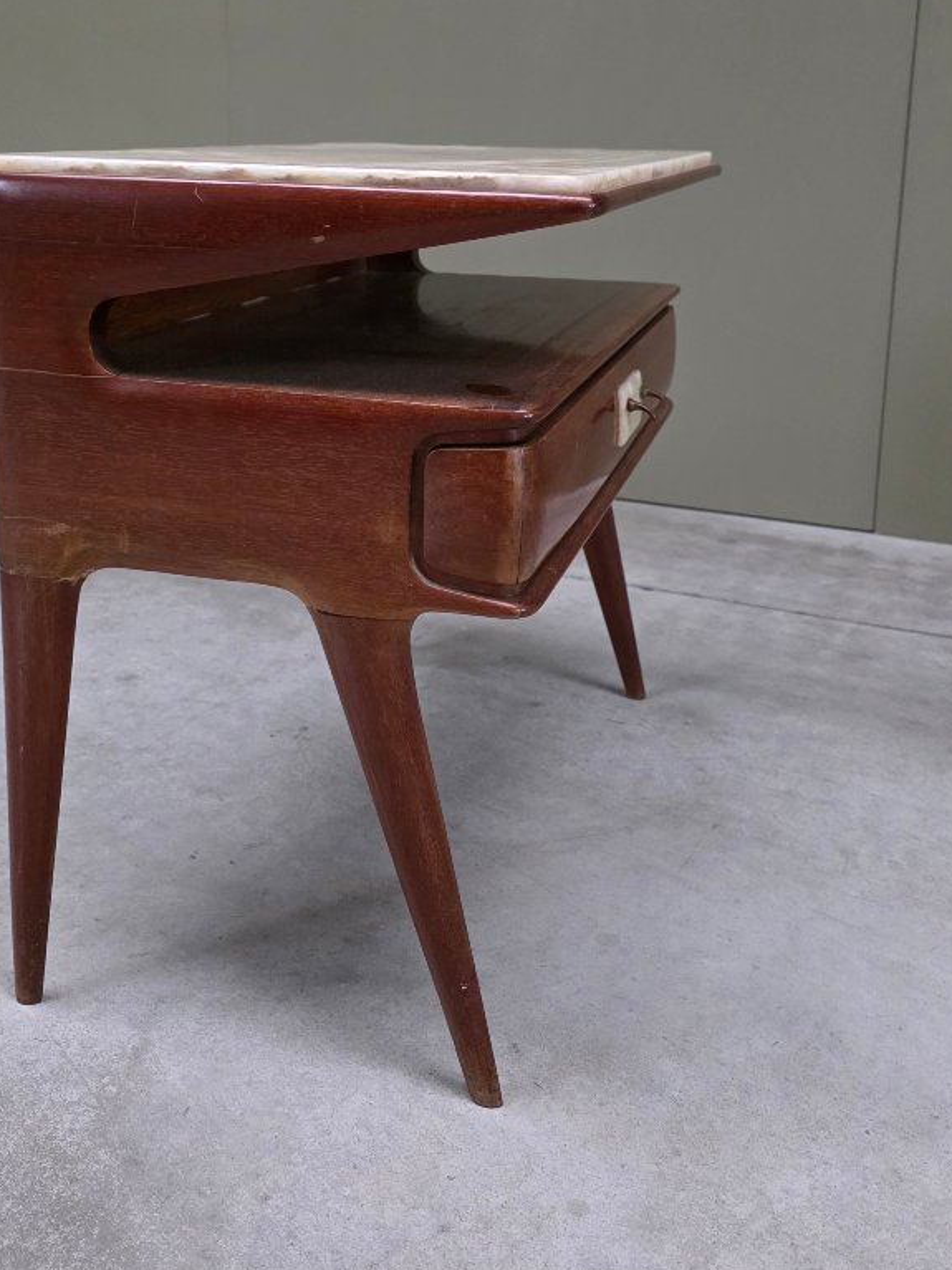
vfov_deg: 50.3
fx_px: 1320
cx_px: 472
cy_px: 402
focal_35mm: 36
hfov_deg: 39.6
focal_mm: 6.3
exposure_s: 1/100
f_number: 1.7
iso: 2000
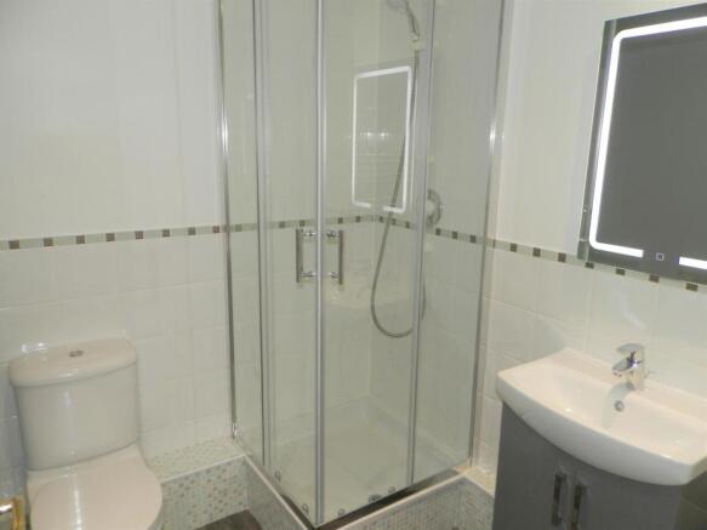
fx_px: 510
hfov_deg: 69.4
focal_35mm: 25
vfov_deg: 54.9
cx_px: 354
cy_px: 265
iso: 100
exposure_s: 1/30
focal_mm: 4.5
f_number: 3.1
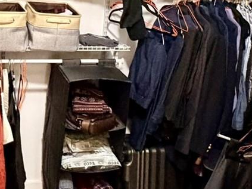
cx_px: 13
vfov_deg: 27.3
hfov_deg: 33.7
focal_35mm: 53
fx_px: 386
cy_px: 58
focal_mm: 2.22
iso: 800
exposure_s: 1/40
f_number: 2.2
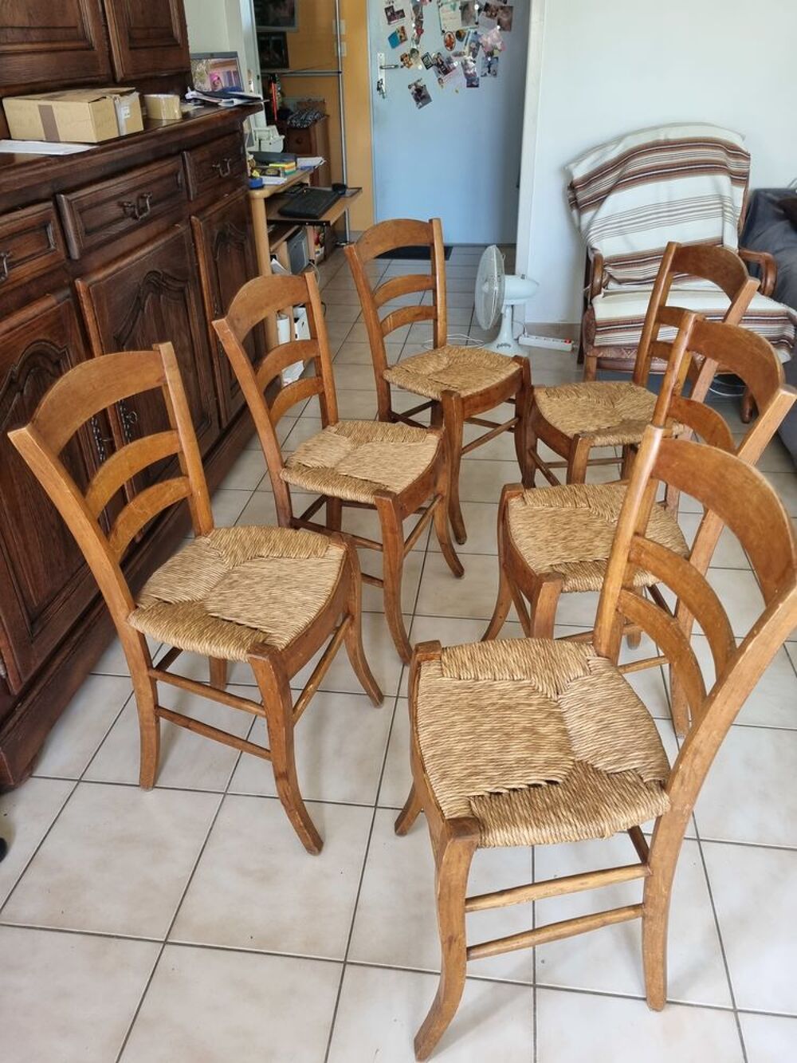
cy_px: 532
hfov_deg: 53.1
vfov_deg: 67.3
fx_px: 798
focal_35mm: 26
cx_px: 398
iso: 320
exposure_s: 1/50
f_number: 1.8
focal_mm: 5.4
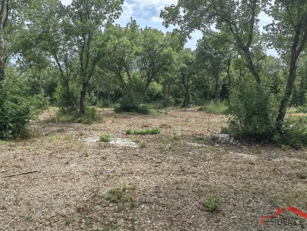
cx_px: 144
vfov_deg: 45.4
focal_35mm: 31
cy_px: 112
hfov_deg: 58.3
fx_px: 275
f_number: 1.8
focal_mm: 5.54
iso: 50
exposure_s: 1/3953
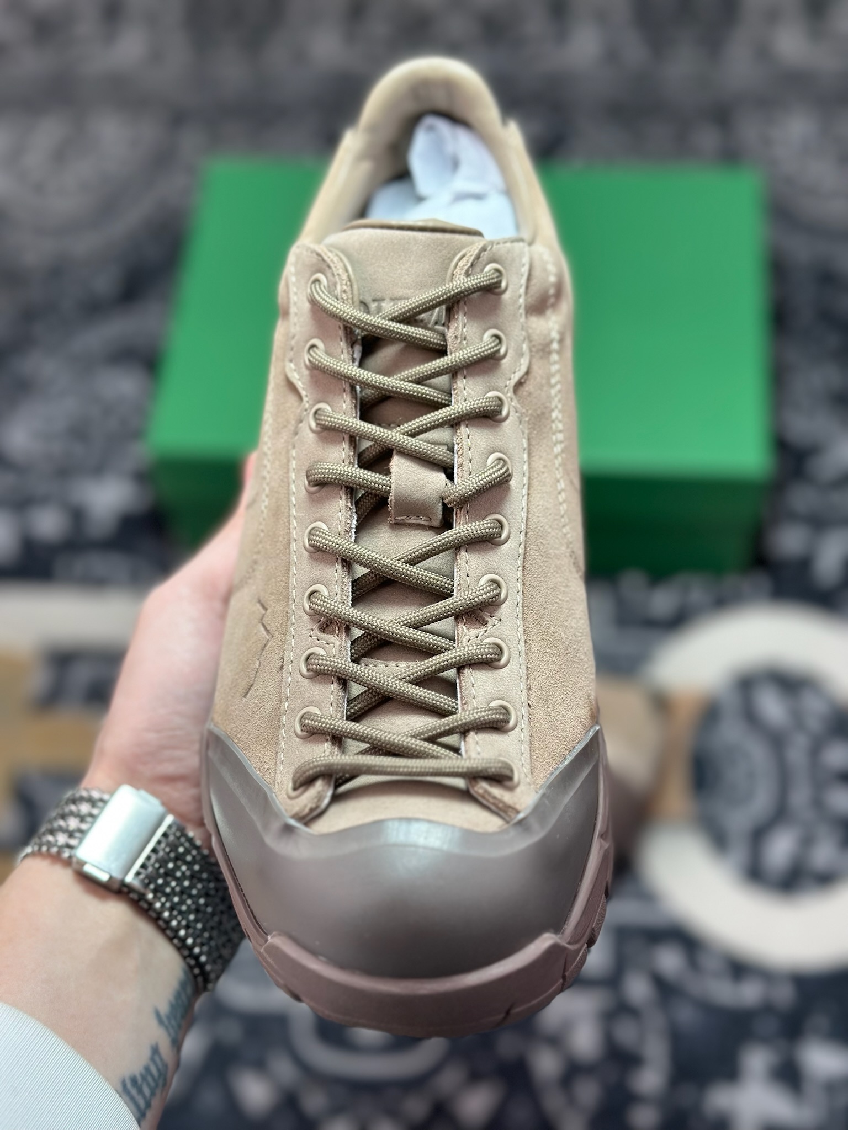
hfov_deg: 30.3
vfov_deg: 39.7
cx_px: 424
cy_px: 565
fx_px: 1568
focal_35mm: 48
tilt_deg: -57.7
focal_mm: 6.86
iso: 80
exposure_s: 1/694
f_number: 1.78
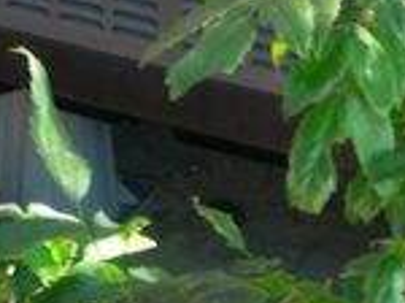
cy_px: -511
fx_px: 3352
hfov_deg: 6.8
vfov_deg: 5.0
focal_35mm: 287
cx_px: -140
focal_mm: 21
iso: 200
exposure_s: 1/8
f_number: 7.1
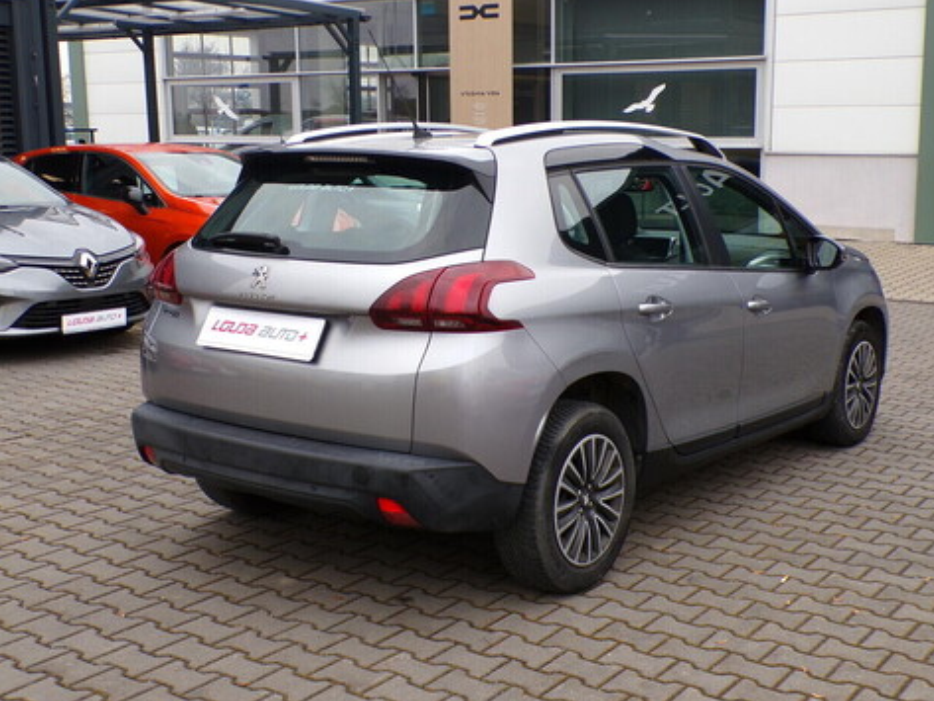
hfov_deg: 43.8
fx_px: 1161
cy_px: 337
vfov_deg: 33.6
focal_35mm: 43
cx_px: 509
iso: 100
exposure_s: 1/80
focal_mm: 6.6
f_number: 3.3
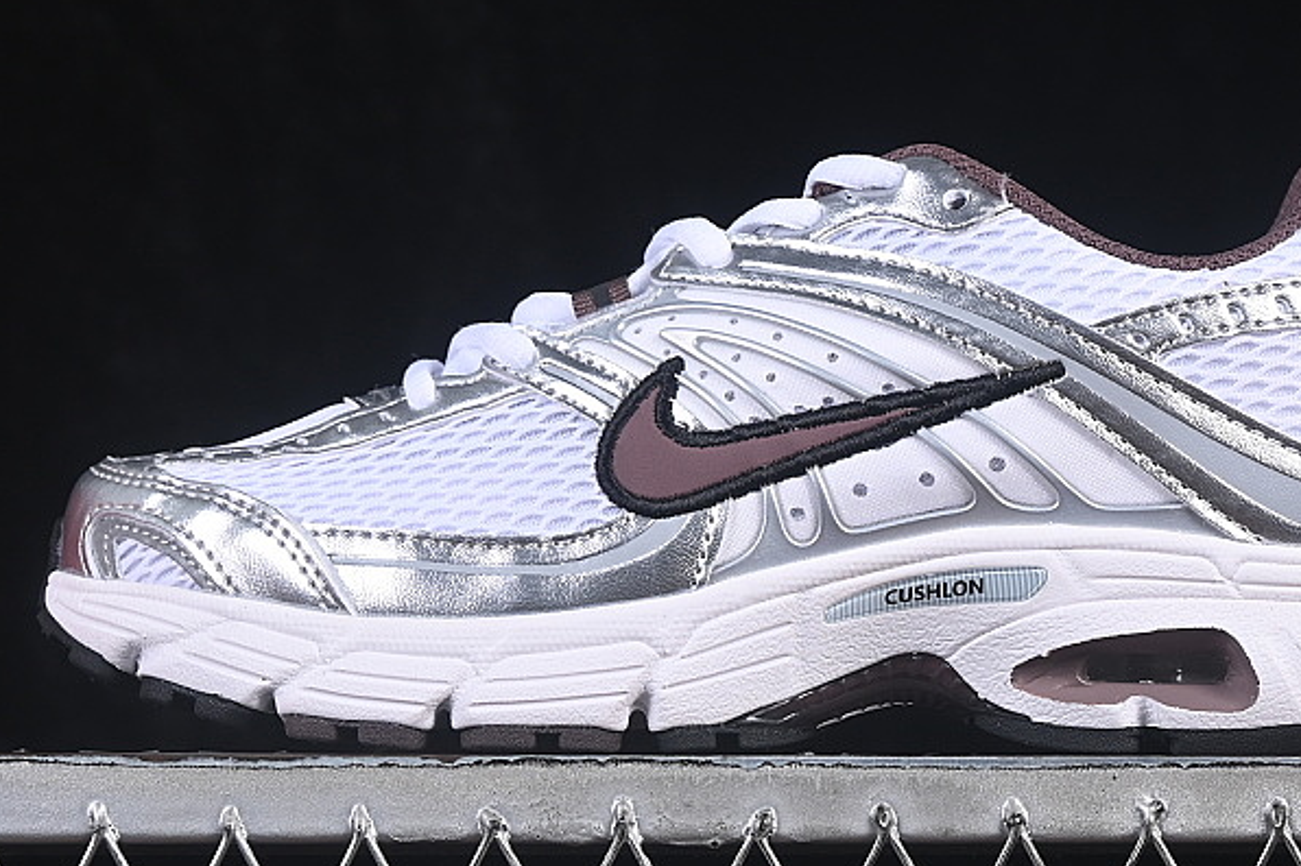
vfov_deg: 10.1
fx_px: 4913
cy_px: 266
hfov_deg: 15.1
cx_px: 784
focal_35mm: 136
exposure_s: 1/80
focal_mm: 50
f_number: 8
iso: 160
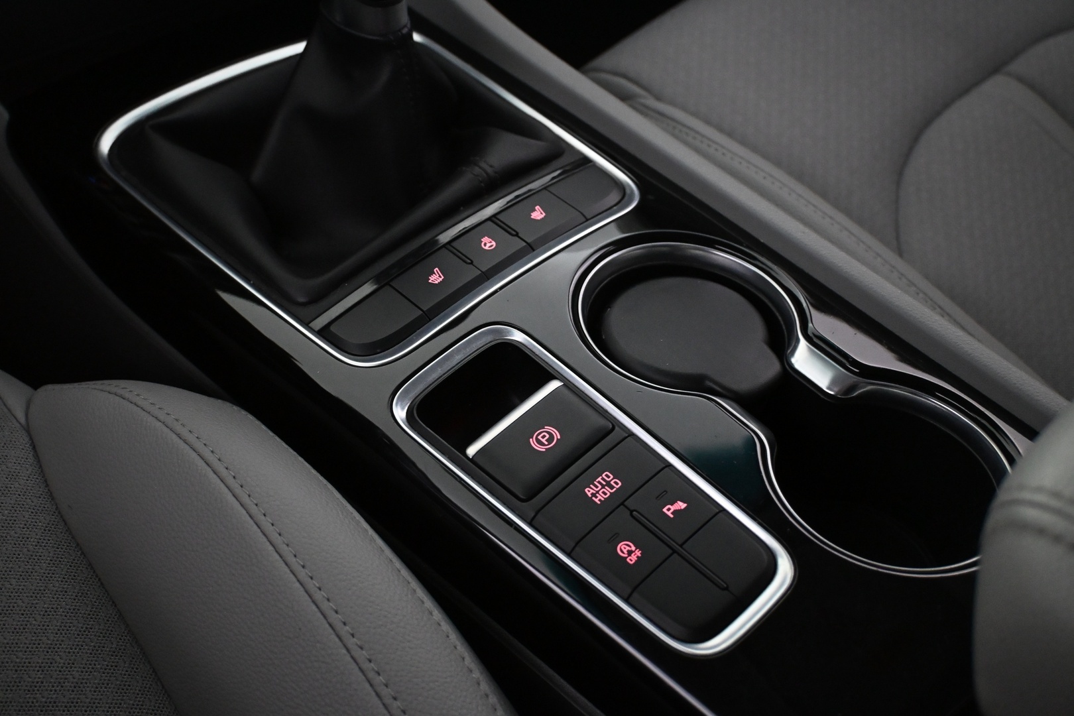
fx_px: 1186
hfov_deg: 48.7
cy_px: 358
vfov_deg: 33.6
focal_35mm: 40
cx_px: 537
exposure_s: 1/60
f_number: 4.5
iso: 4500
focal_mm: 26.5
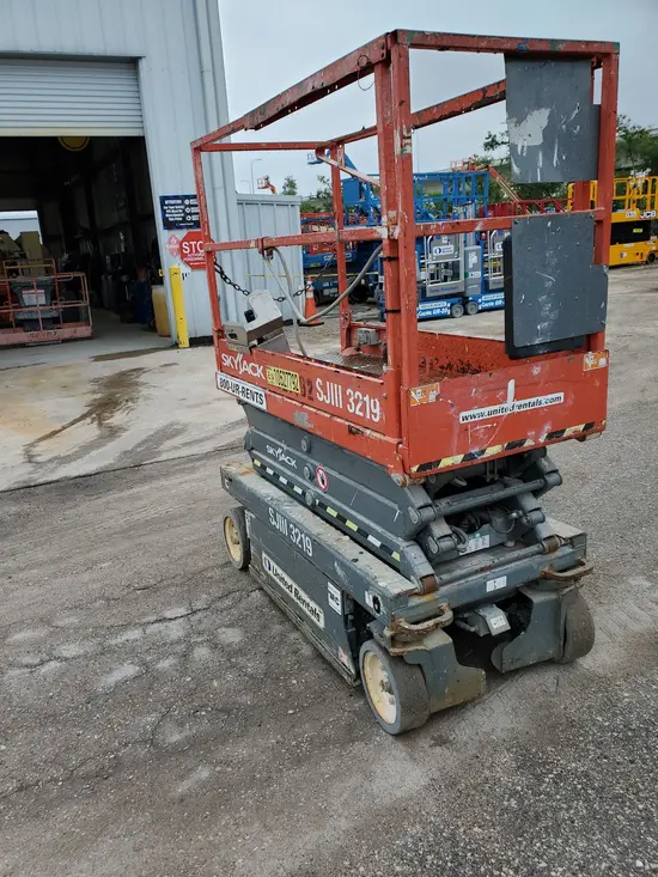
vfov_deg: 67.3
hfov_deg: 53.1
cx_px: 329
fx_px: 659
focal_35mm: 26
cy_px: 438
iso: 50
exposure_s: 1/128
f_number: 2.4
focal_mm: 4.3
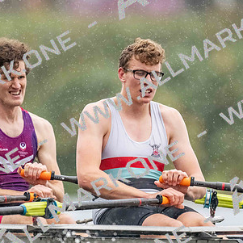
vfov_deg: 1.8
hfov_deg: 1.8
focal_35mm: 983
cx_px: 161
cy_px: 138
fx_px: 7807
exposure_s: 1/2500
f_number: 4
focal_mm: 600
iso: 7200
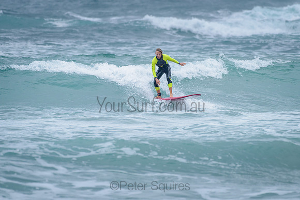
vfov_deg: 2.2
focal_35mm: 613
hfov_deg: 3.4
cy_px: 87
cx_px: 167
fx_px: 5111
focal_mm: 500
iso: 640
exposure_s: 1/1250
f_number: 5.6
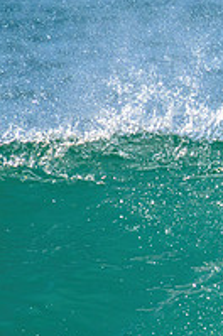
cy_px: 181
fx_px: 27495
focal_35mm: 2949
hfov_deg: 0.5
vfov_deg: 0.7
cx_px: 451
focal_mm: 800
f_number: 11
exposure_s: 1/2000
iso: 640
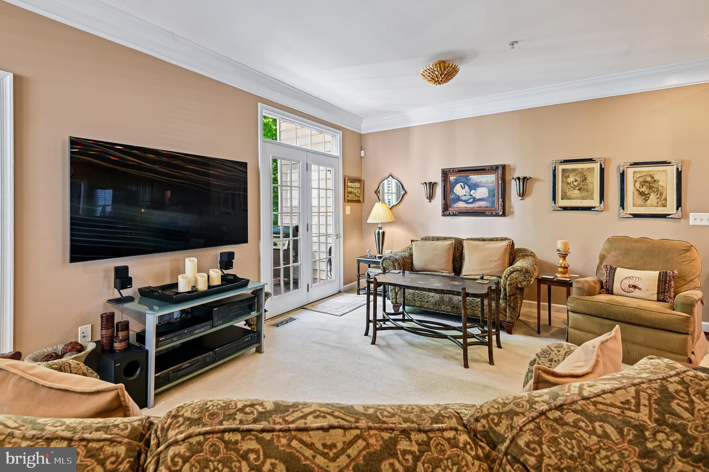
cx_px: 354
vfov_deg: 73.7
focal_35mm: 16
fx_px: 315
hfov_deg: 96.8
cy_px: 236
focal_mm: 16
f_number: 8
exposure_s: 1/1.67
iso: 100
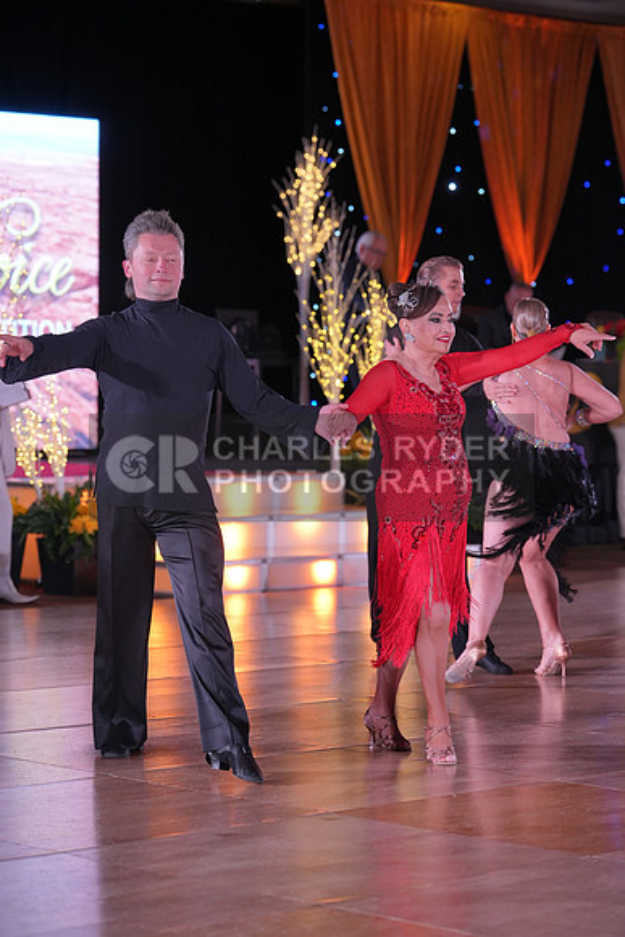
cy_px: 468
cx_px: 312
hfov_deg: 13.2
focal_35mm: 104
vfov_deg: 19.6
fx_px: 2707
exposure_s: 1/400
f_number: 3.5
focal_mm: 104
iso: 1250
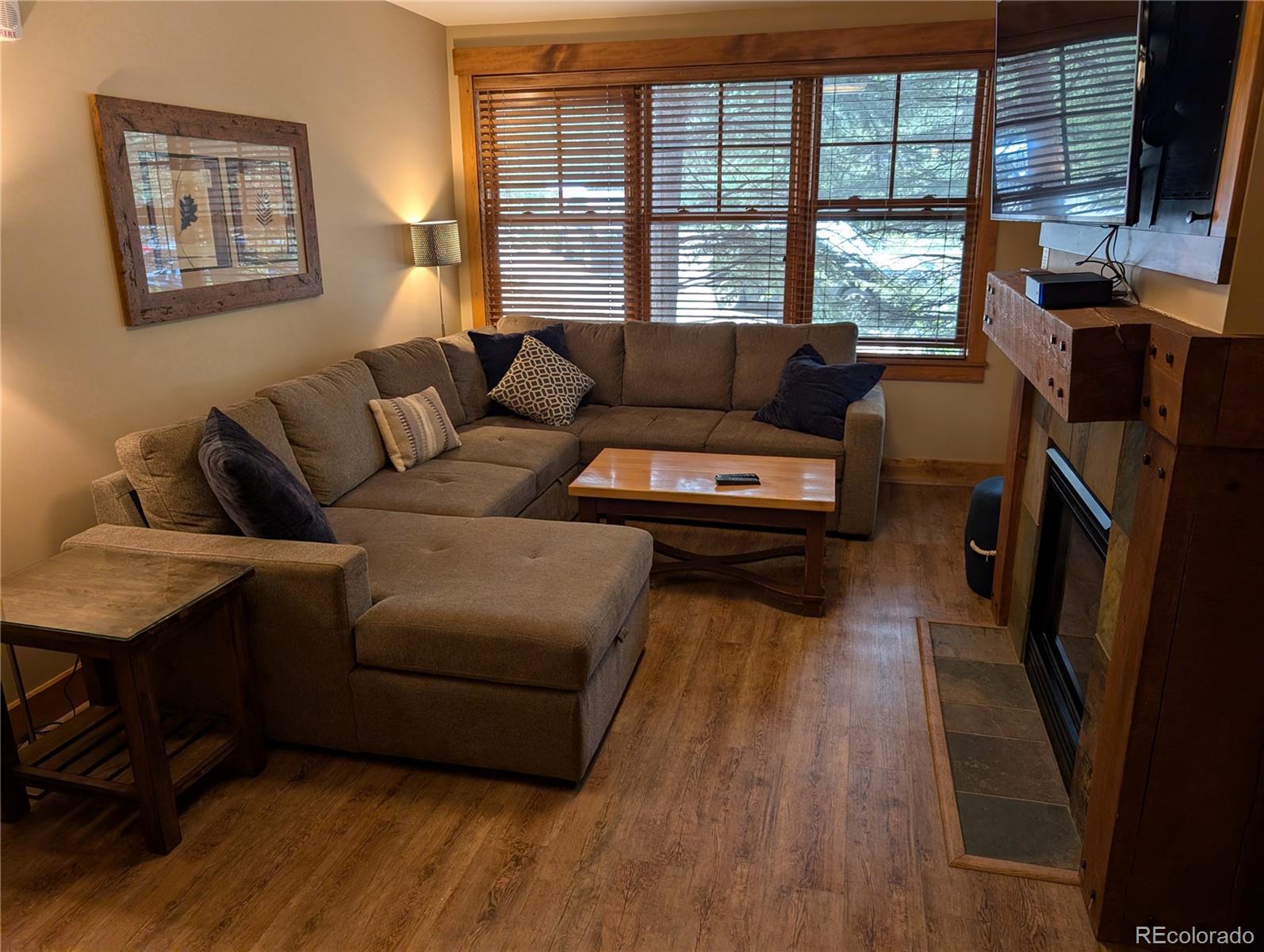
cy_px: 476
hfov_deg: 71.5
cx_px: 632
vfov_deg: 56.9
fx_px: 878
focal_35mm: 24
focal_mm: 6.9
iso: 40
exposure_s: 1/24
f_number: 1.68
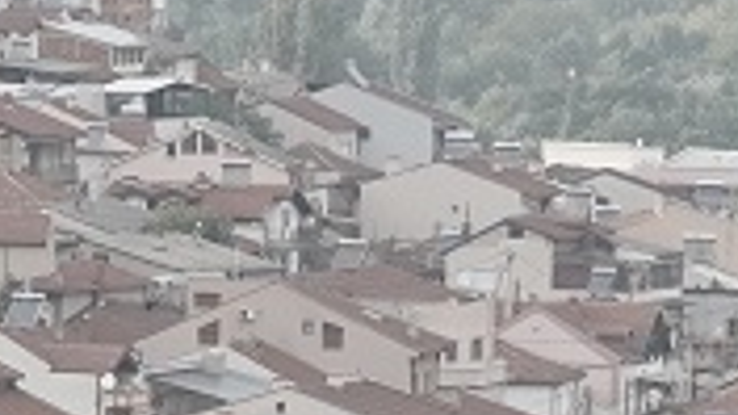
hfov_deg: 2.7
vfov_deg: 1.5
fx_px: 15694
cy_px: 524
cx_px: -549
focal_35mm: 802
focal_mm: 90
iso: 500
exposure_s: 1/2500
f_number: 3.5
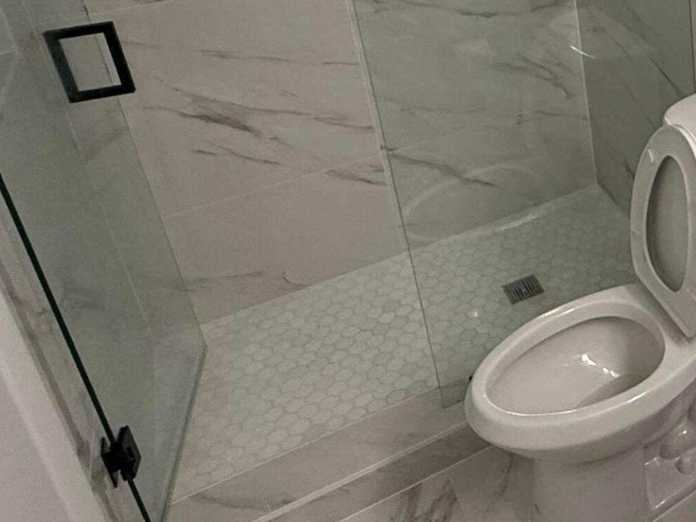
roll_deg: +2.3
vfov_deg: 32.3
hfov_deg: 37.9
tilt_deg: -21.4
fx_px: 844
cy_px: 30
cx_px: 752
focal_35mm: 42
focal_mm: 2.22
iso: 320
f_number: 2.2
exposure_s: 1/120
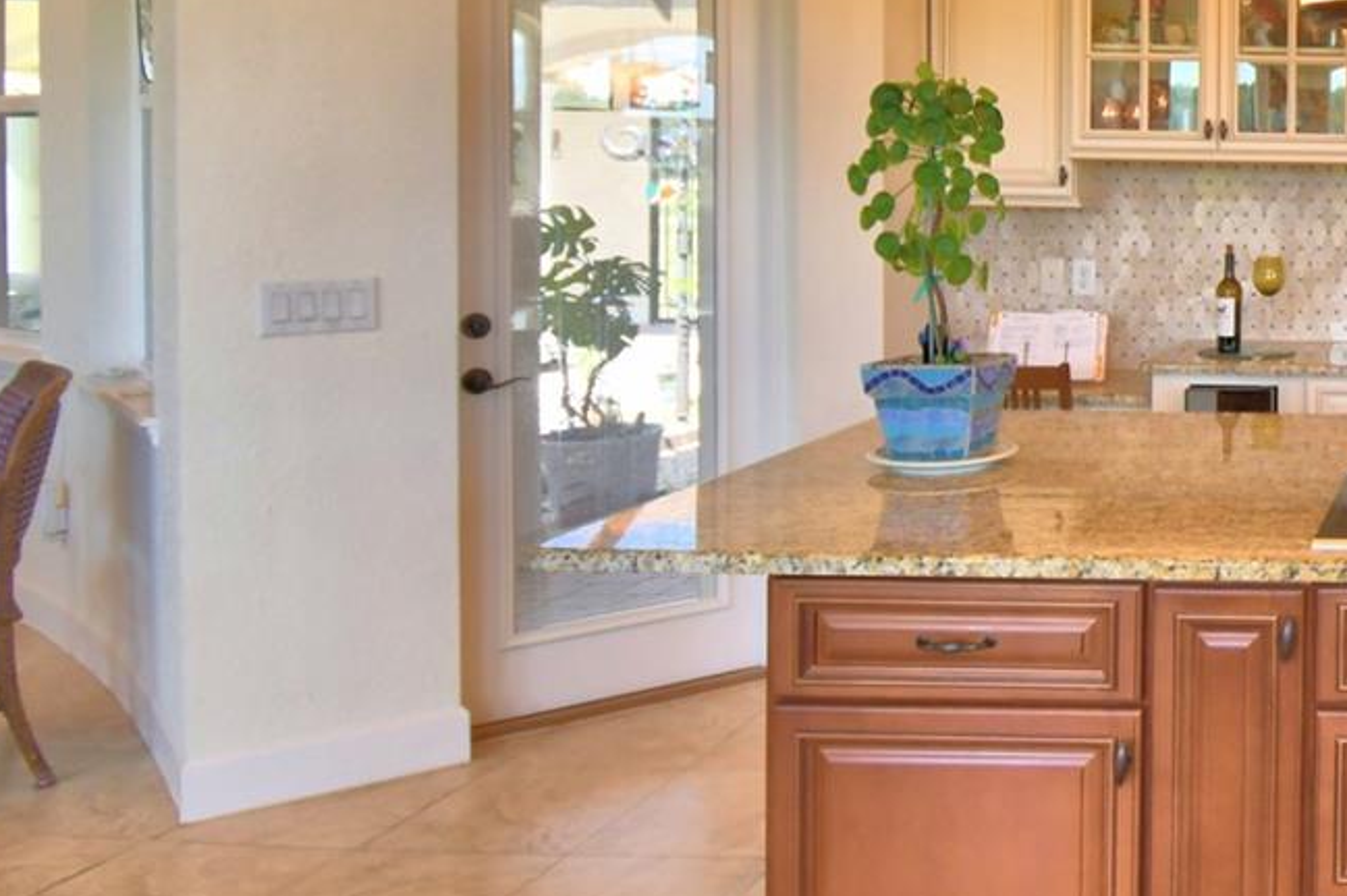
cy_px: 222
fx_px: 1384
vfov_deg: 35.1
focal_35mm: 37
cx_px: 1501
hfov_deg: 41.0
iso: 250
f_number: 4.5
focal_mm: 10
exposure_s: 1/125
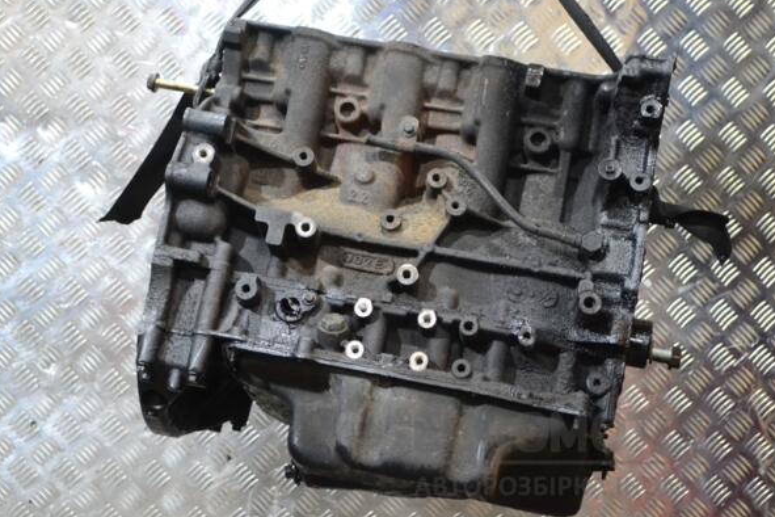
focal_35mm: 67
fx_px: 1442
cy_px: 257
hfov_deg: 30.1
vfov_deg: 20.3
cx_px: 389
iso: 3200
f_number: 5.3
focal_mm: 44
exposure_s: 1/25
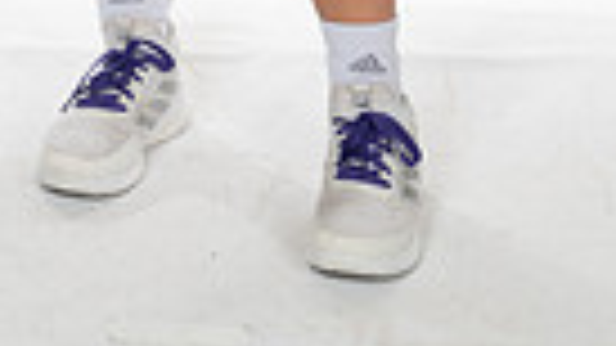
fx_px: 3135
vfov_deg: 6.0
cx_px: 189
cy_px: -571
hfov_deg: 11.2
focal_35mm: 192
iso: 800
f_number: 7.1
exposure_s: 1/320
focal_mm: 56
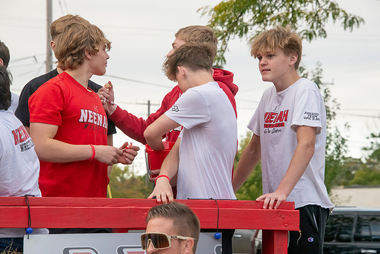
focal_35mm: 180
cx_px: 190
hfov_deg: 11.4
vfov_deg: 7.6
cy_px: 127
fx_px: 1900
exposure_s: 1/1000
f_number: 11
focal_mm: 180
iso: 3200
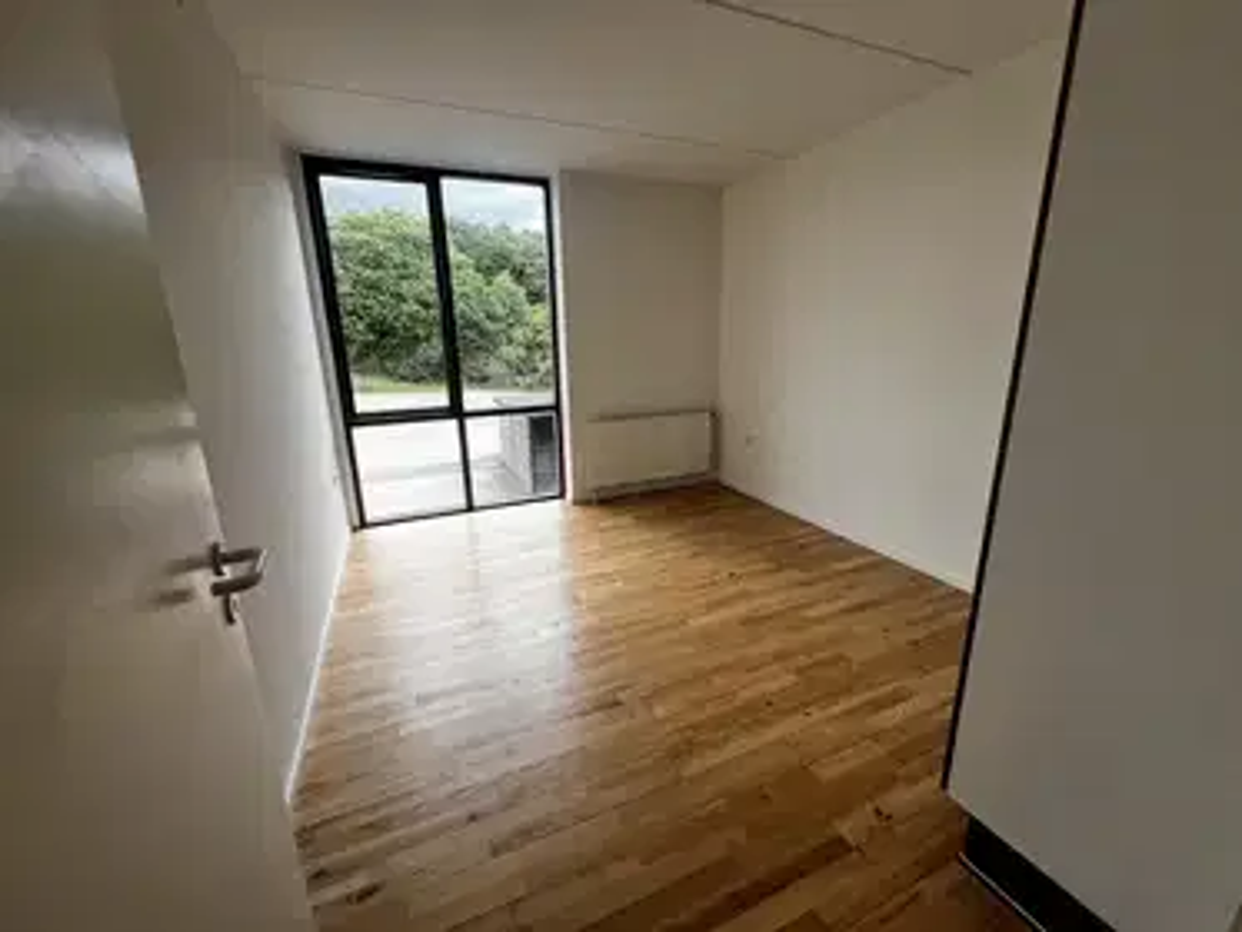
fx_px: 467
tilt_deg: -14.6
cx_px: 621
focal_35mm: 13
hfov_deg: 106.2
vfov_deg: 89.9
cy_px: 466
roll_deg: +1.4
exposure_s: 1/172
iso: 32
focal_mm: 1.57
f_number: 1.8
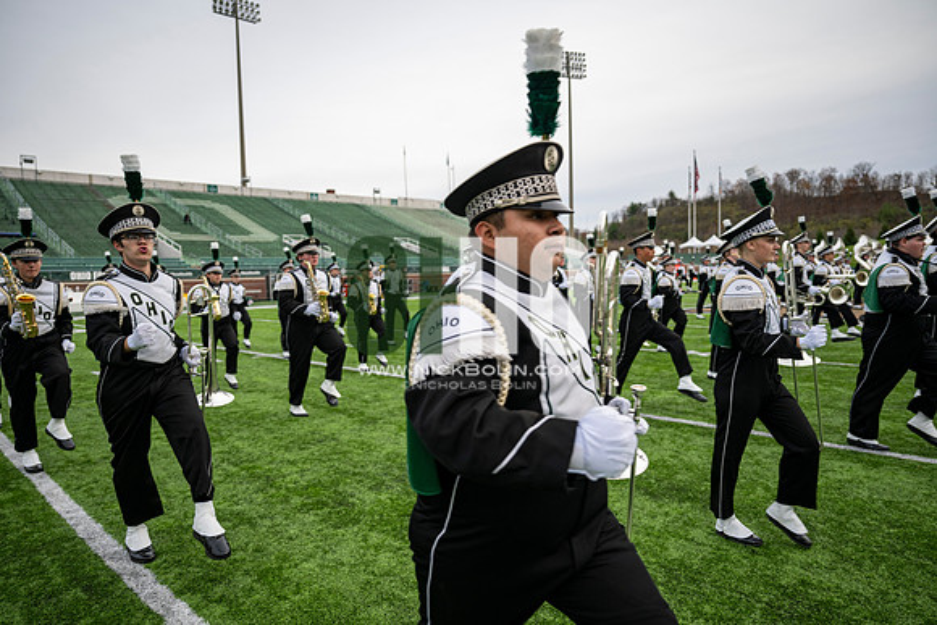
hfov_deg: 73.7
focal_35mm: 24
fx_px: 625
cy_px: 312
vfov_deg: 53.2
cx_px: 468
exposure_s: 1/500
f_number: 2.8
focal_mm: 24
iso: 200
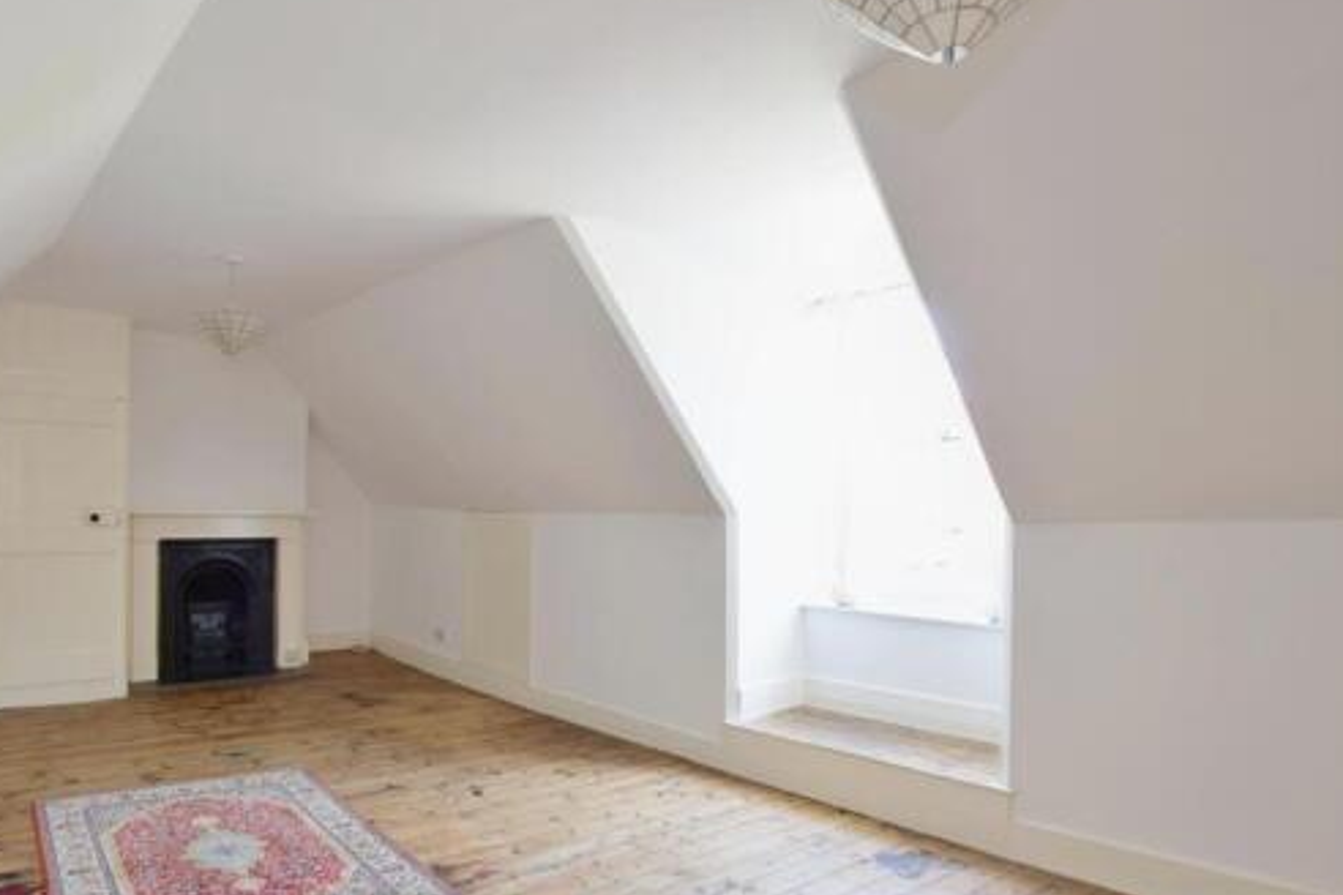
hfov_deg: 82.8
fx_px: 746
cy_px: 512
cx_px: 527
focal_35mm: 20
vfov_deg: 61.7
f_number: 11
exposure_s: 1/5
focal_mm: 10
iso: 400
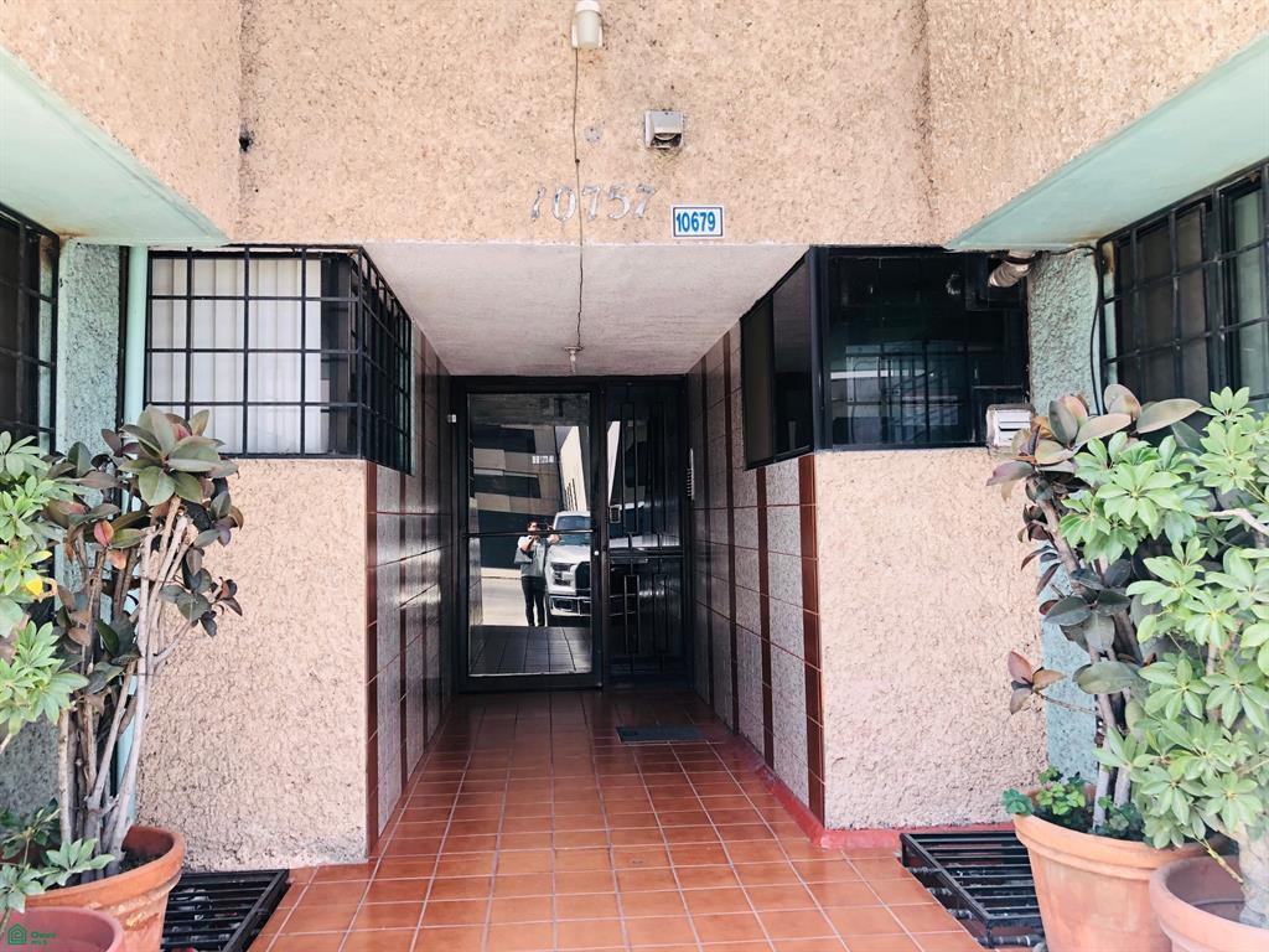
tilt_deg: +1.4
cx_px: 634
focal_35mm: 28
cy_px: 476
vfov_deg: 49.7
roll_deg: +1.1
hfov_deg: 63.4
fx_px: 1026
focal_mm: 3.99
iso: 40
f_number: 1.8
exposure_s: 1/120
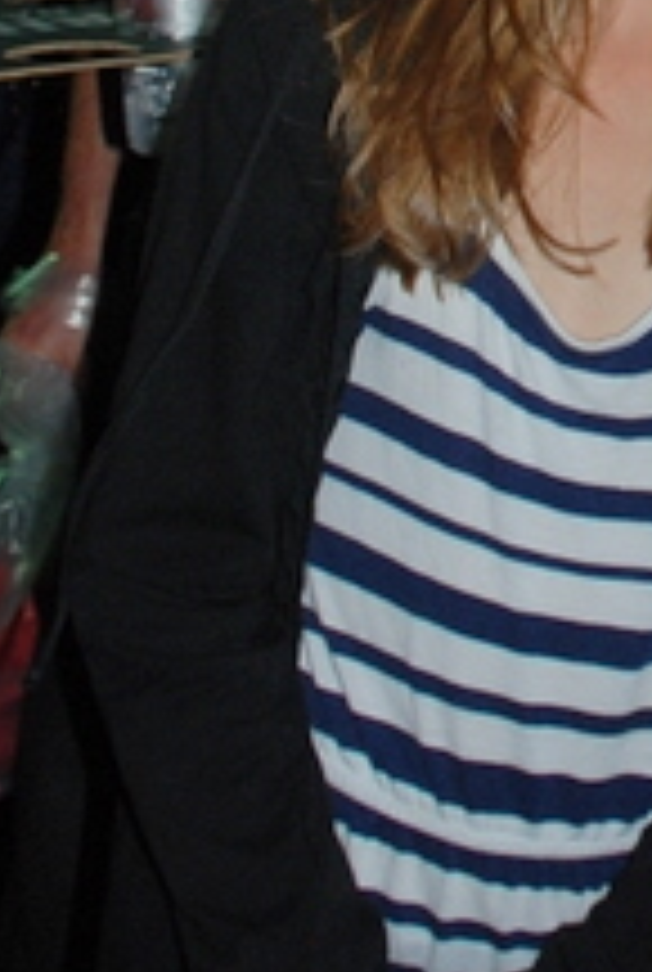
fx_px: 2433
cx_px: 886
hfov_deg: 14.5
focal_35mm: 90
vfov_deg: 21.0
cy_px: -207
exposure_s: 1/60
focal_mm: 18
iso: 320
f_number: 4
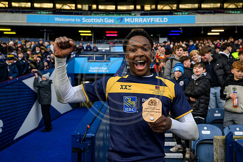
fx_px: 192
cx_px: 122
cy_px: 81
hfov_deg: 64.5
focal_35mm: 28
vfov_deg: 45.7
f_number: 4
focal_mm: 28.5
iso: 1250
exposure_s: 1/1600
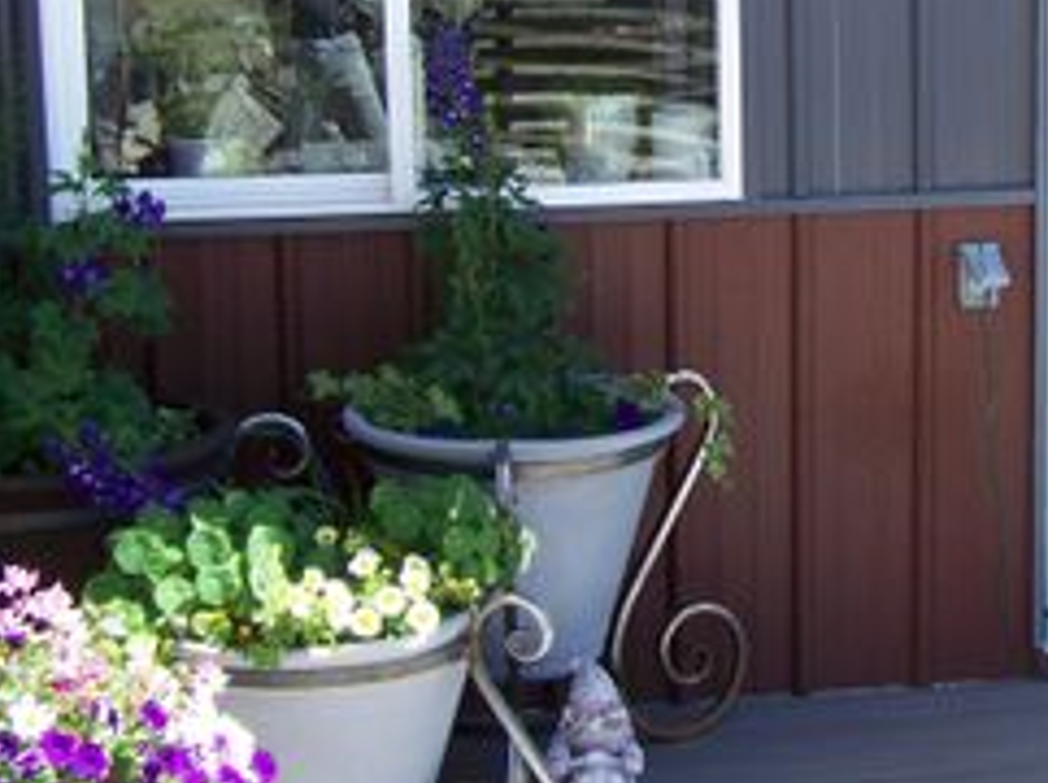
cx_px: 835
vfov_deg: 18.5
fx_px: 2388
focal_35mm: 79
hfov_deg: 24.4
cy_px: 176
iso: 64
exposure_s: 1/200
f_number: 2.8
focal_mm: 6.3
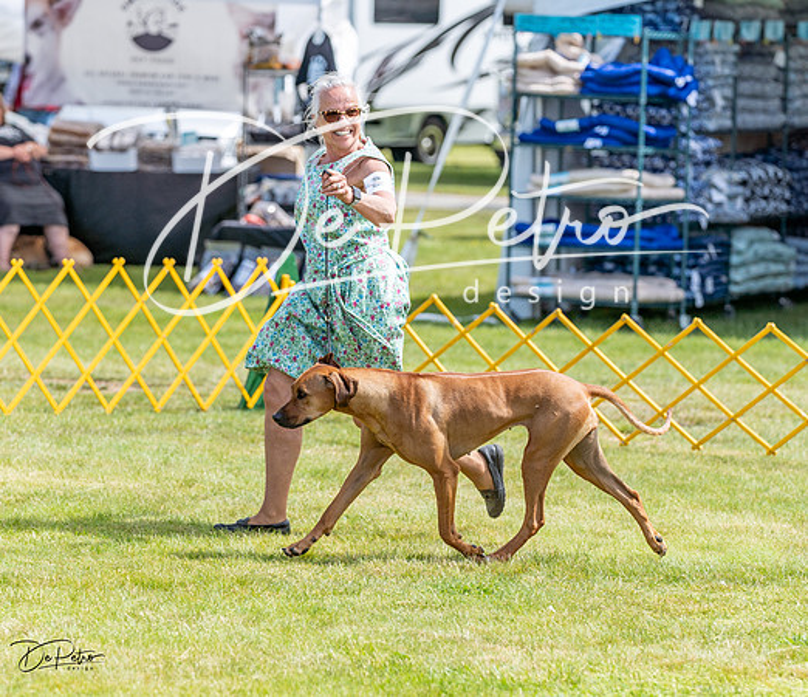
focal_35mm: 199
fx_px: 4910
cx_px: 398
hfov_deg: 9.4
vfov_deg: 8.1
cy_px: 319
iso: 125
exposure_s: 1/1000
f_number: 3.5
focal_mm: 135
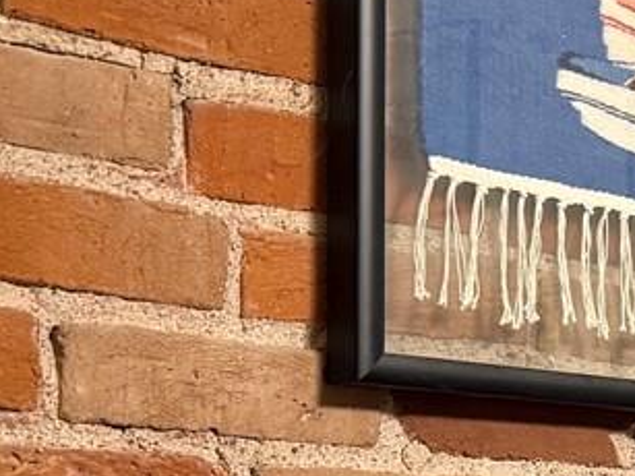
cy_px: 650
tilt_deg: -0.9
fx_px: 2292
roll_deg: -0.6
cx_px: 1253
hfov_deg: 13.6
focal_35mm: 125
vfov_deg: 11.5
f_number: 1.78
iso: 200
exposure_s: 1/60
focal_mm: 6.76
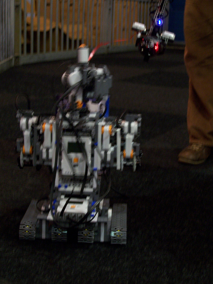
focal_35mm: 67
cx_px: 106
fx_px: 550
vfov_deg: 29.0
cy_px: 142
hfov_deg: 21.9
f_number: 3.2
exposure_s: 1/8
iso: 140
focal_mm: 11.1
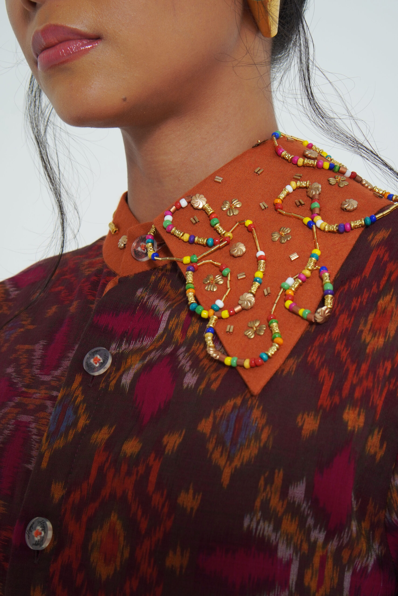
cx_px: 199
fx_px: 870
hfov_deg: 25.8
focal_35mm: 52
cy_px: 298
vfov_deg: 37.8
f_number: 8
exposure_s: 1/160
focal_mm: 35
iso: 250
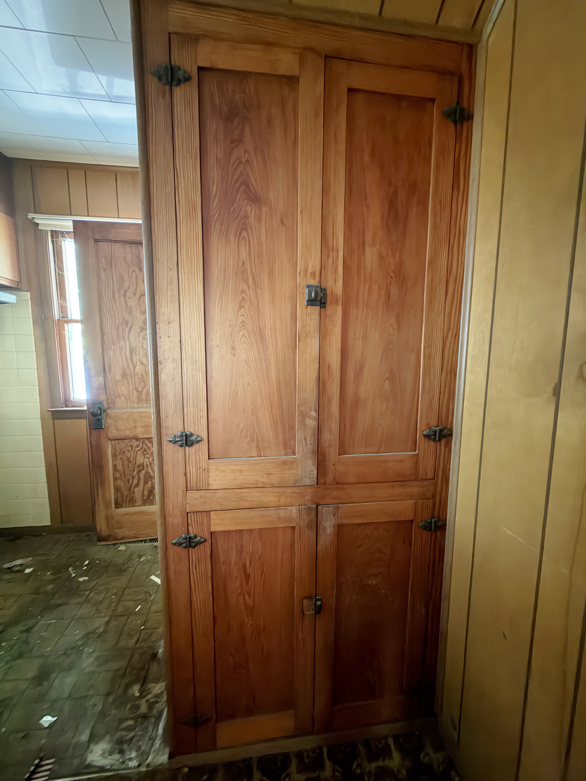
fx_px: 316
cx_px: 293
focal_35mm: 14
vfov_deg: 102.1
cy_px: 390
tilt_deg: -7.5
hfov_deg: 85.7
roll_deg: +2.4
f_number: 2.2
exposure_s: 1/9
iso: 1250
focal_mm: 2.22
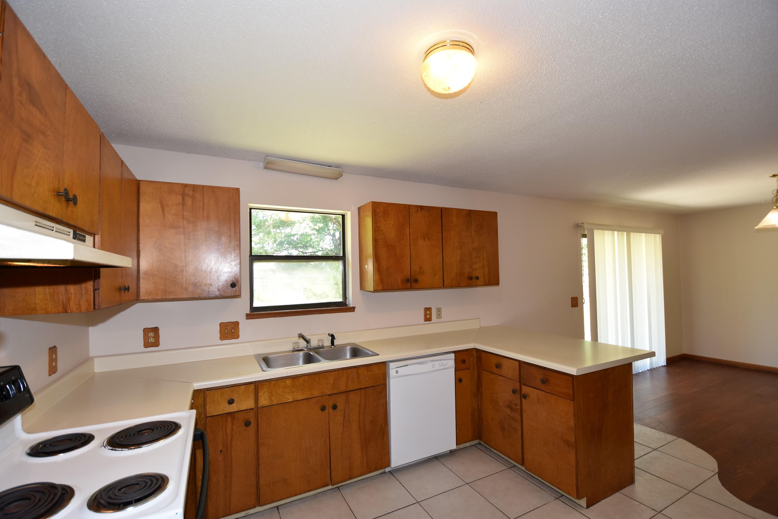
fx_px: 324
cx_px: 389
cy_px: 260
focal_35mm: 15
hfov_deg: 100.4
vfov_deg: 77.4
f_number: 4
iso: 320
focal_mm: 10
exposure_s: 1/60
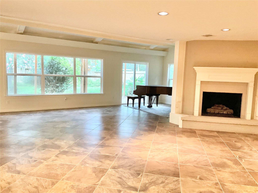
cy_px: 96
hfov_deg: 61.7
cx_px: 129
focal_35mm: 29
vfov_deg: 48.2
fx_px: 216
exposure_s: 1/60
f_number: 1.8
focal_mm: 3
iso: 200
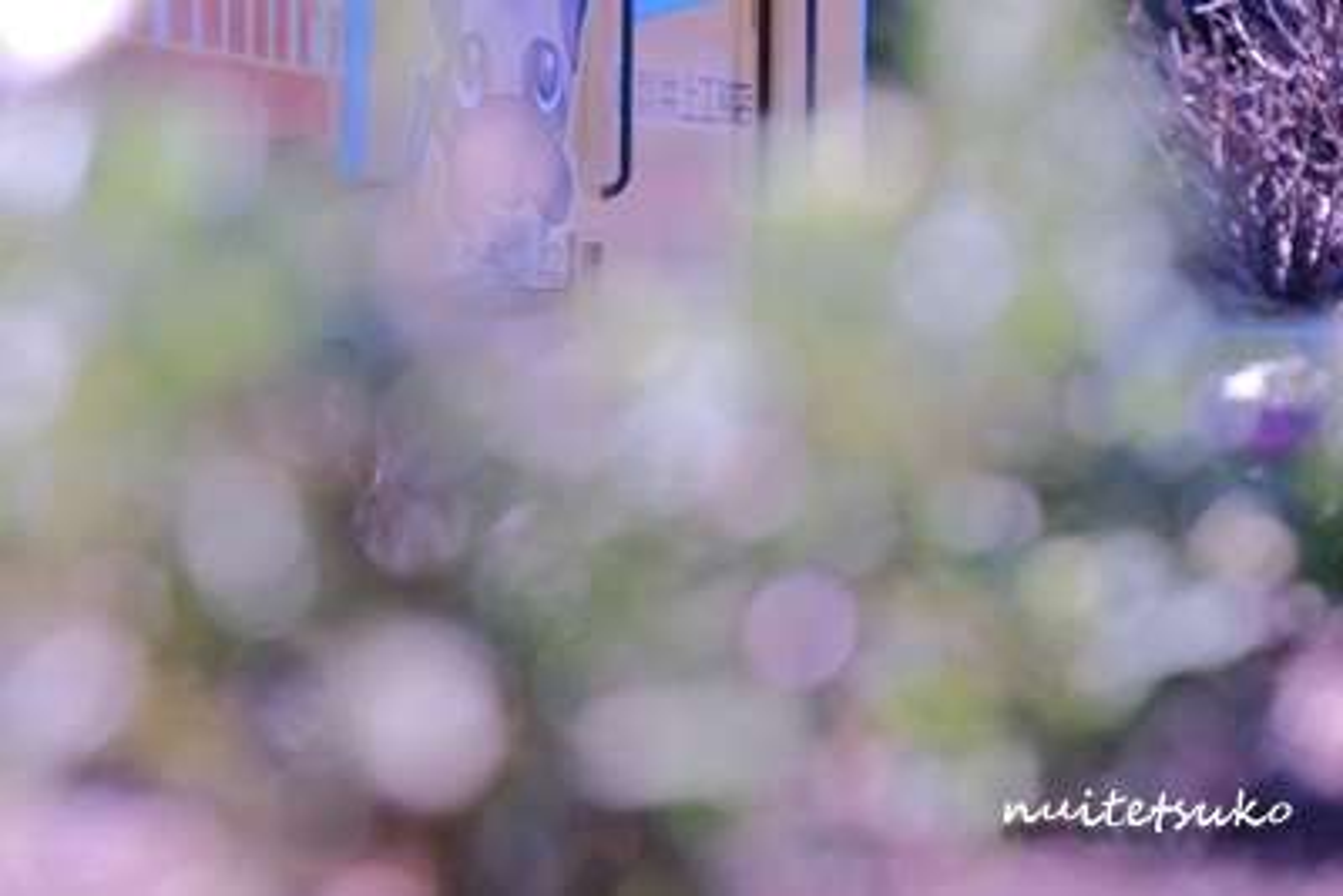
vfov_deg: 9.8
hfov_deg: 14.6
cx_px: 672
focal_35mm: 140
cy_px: 448
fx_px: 5224
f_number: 7.1
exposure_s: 1/125
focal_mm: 93.2
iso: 250
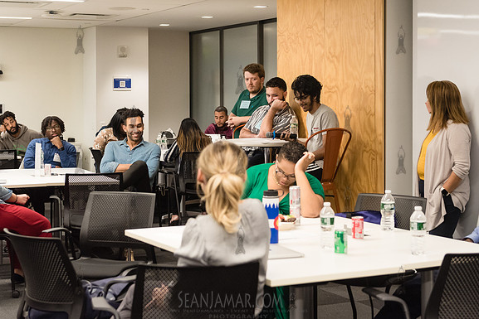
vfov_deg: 20.0
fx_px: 905
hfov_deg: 29.6
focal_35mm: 68
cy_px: 117
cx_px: 241
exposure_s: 1/250
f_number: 4
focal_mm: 52
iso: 2500
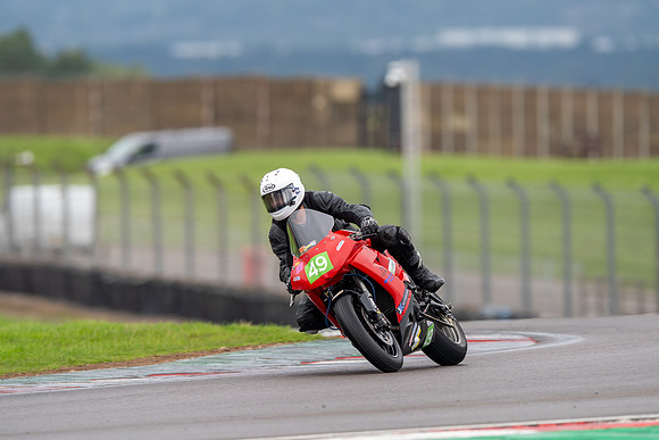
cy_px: 197
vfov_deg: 2.1
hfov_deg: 3.1
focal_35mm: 662
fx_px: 12126
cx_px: 364
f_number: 5.6
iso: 125
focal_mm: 600
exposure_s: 1/400
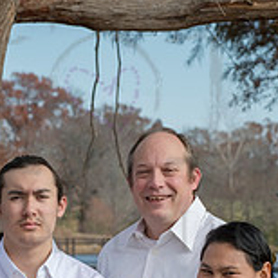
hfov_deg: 6.4
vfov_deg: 6.3
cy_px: 320
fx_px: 2499
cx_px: 112
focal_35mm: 275
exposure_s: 1/640
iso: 400
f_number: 8
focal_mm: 86
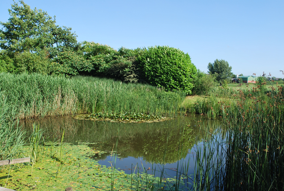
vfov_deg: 37.0
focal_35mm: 36
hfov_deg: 53.0
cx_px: 142
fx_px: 285
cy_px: 96
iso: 100
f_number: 7.1
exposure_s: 1/200
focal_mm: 24
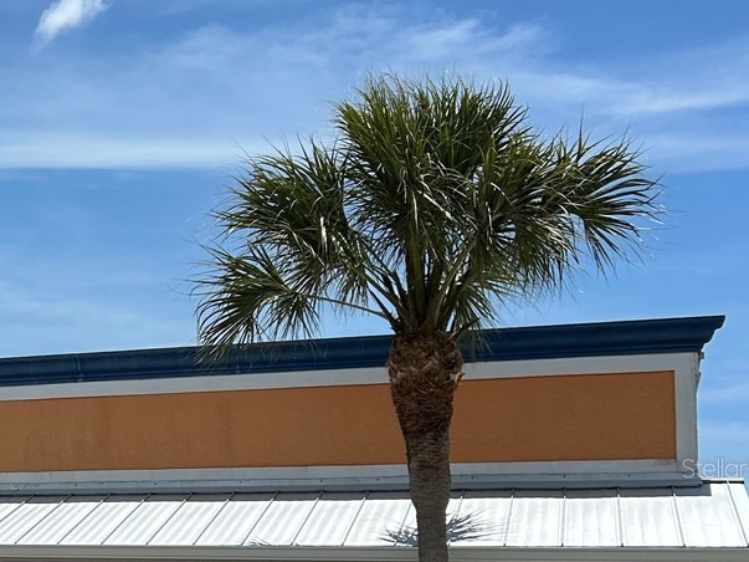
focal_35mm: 69
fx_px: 1493
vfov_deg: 21.0
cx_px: -195
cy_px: 468
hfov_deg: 24.9
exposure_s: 1/5587
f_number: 1.5
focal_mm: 5.7
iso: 50
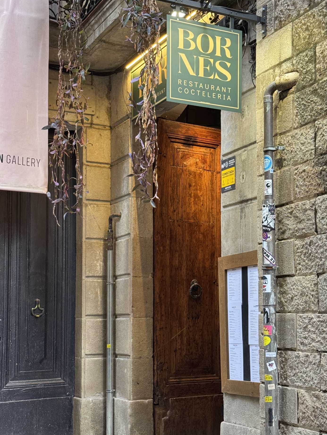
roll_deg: -0.3
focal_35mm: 52
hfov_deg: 28.0
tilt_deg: +9.4
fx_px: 655
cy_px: 202
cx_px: 162
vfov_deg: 36.8
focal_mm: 6.76
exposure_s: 1/50
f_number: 1.78
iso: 80
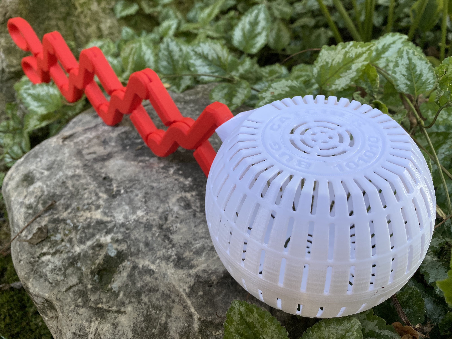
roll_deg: +5.8
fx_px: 339
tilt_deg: -37.7
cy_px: 170
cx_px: 226
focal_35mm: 26
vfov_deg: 53.1
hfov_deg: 67.3
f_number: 1.8
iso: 64
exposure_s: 1/122
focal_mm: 4.25
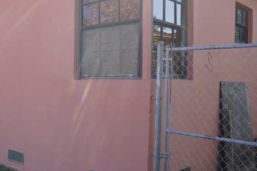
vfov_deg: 29.2
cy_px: 93
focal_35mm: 46
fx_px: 328
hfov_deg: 40.7
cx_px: 47
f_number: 4.5
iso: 100
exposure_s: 1/200
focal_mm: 16
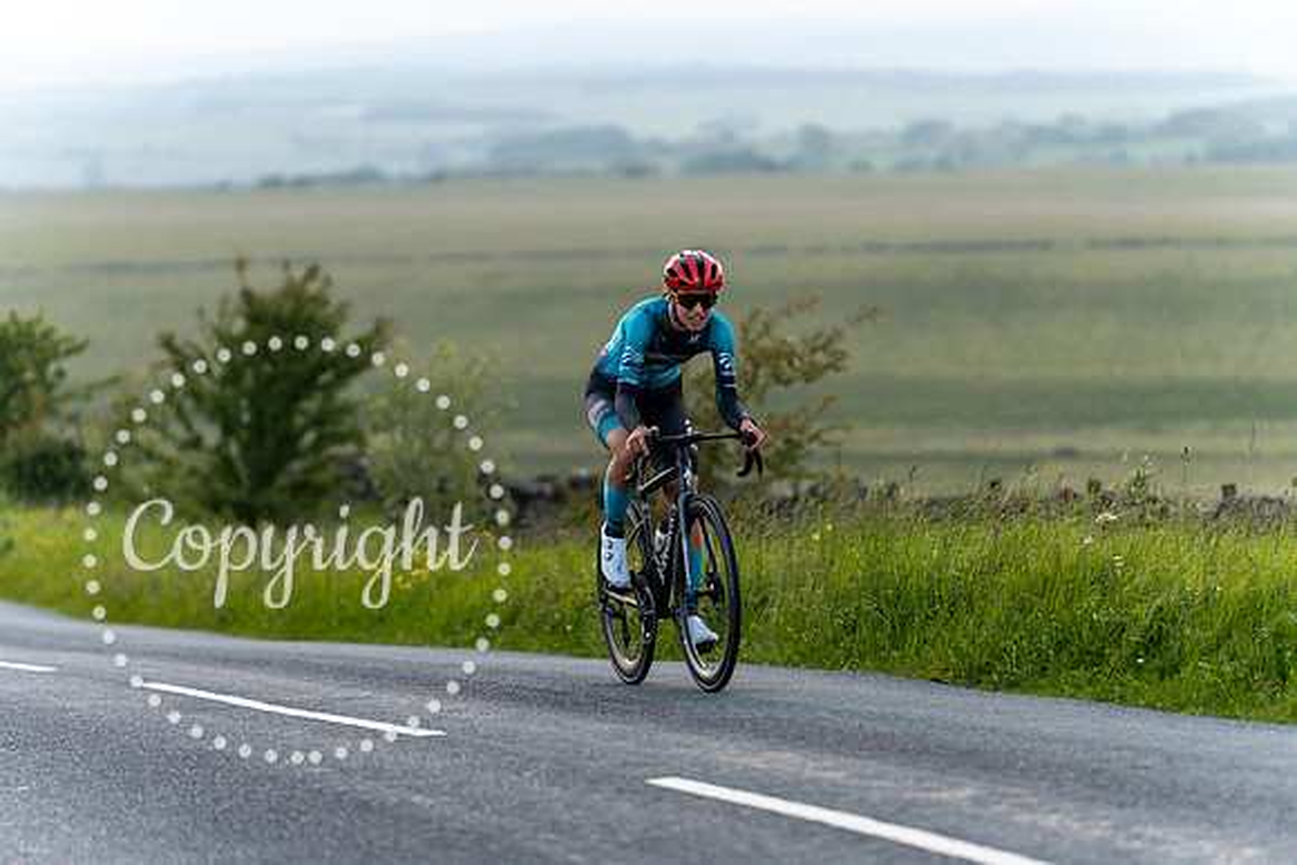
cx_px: 648
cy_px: 432
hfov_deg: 12.1
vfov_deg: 8.1
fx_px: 6126
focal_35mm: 170
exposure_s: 1/1250
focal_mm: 170
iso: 400
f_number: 3.2
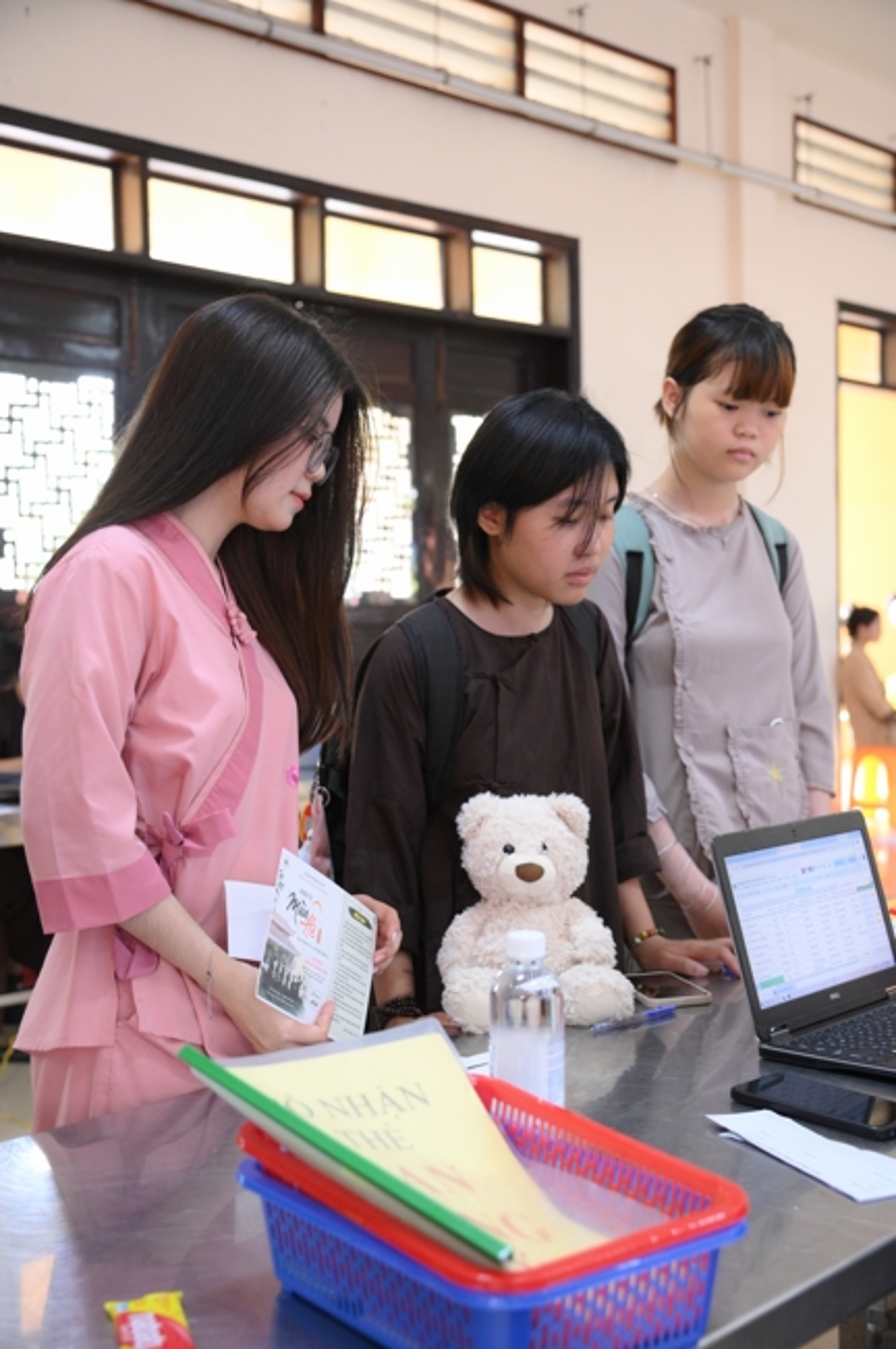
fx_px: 1646
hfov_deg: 30.5
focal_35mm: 44
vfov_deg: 44.5
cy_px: 674
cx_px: 448
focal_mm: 44
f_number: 4
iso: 3200
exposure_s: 1/80
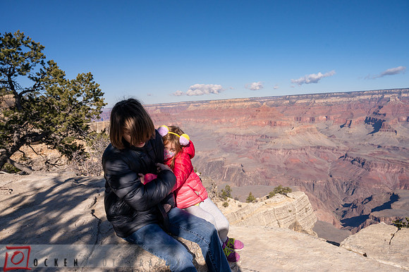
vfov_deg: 52.3
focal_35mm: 24
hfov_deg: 72.8
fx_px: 277
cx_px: 204
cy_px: 136
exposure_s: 1/3200
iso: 400
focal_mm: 24
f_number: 8
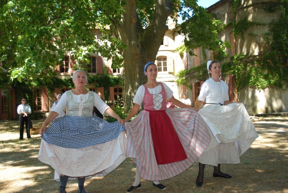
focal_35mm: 36
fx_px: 288
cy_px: 96
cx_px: 144
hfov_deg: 53.1
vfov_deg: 37.0
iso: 125
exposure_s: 1/125
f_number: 4.2
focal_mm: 24
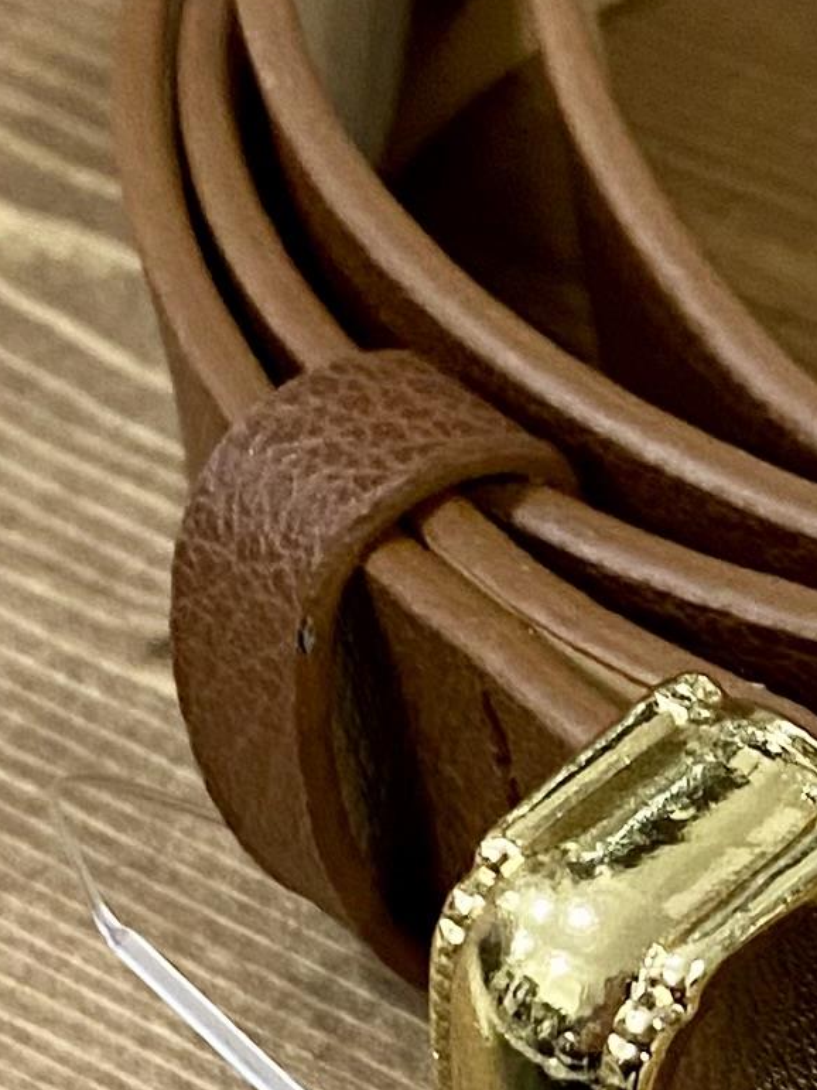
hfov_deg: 10.7
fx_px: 4281
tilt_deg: -43.5
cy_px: 845
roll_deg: +0.6
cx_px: 1060
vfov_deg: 14.4
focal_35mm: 136
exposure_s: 1/50
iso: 320
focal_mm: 4.25
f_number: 1.8
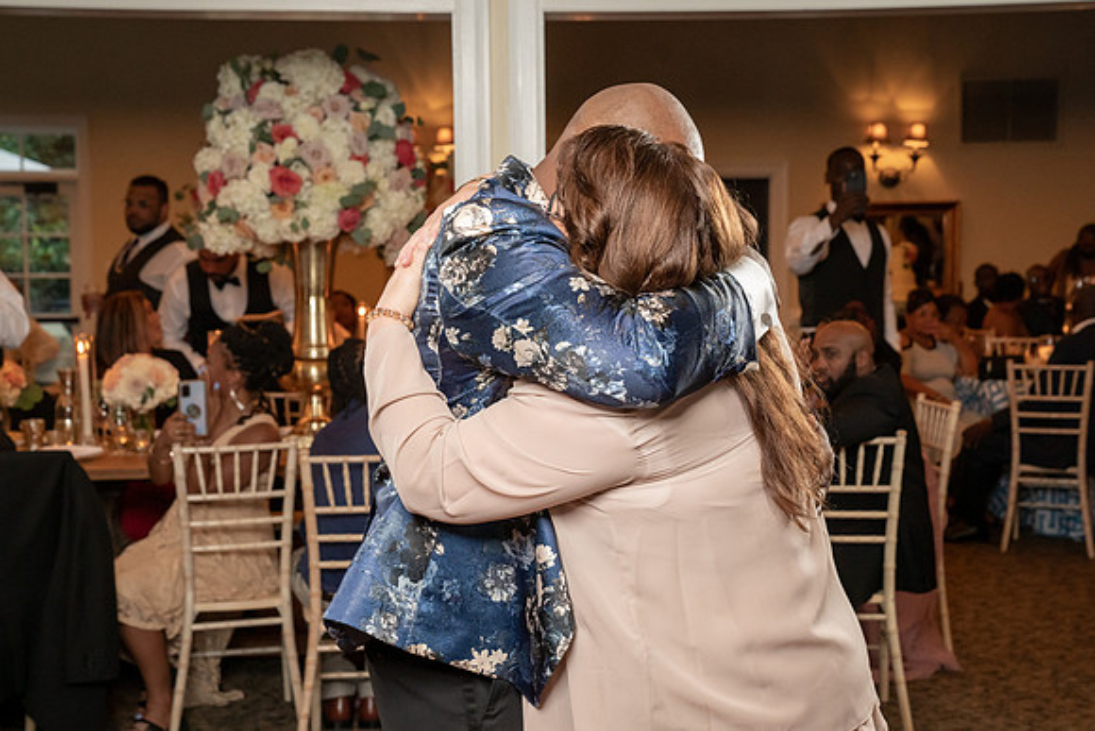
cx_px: 533
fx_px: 1710
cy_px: 356
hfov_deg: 35.5
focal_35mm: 56
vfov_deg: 24.1
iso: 4000
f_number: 5.6
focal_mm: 54
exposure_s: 1/200
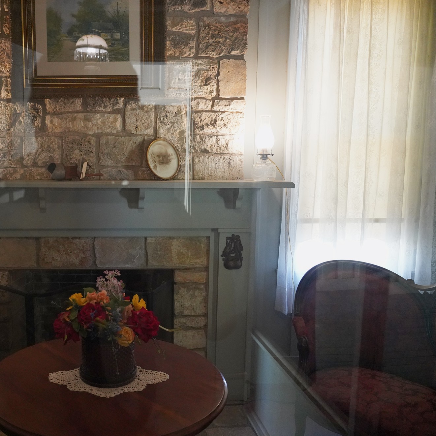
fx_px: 513
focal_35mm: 36
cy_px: 217
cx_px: 113
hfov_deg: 44.6
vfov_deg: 46.0
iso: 6400
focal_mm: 28
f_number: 4
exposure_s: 1/100
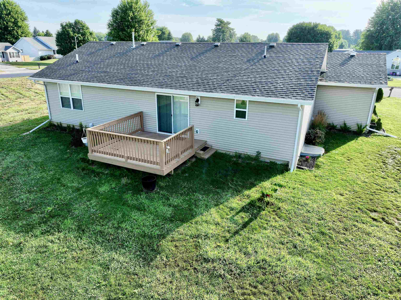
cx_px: 200
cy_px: 150
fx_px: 278
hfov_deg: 71.6
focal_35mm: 24
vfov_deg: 56.8
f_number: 2.8
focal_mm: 12.29
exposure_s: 1/2000
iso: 410
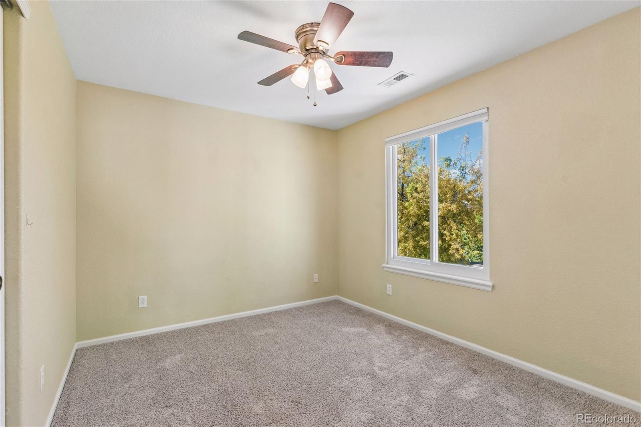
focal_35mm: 17
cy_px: 214
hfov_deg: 93.3
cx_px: 320
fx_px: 303
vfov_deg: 70.4
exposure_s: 1/25
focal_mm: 17
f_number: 9
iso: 400
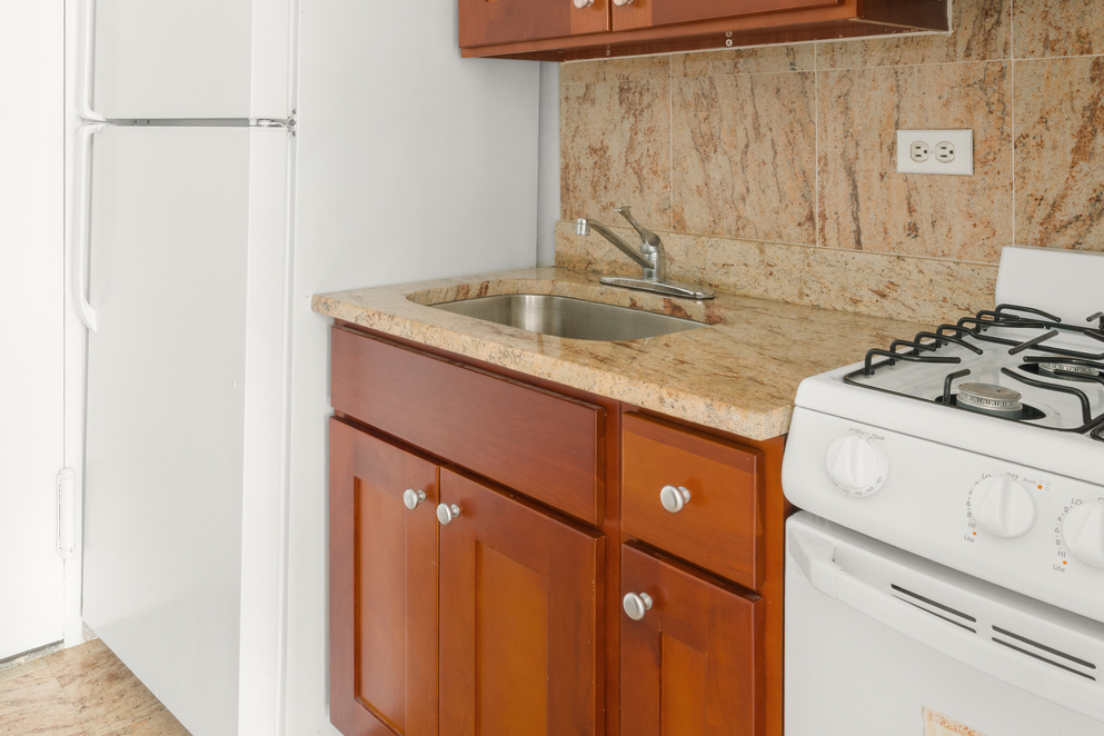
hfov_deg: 62.9
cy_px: 129
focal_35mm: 29
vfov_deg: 42.6
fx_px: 889
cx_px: 421
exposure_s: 10
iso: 640
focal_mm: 15
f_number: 11
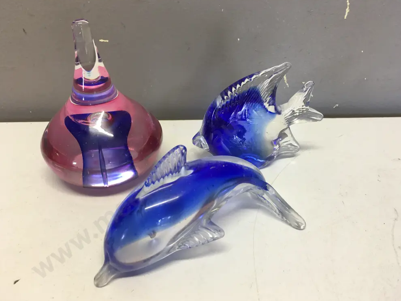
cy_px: 150
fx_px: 347
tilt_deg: -28.6
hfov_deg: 60.0
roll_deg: -1.0
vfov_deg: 46.8
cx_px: 201
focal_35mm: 30
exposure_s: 1/33
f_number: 2.2
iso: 50
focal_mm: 4.15
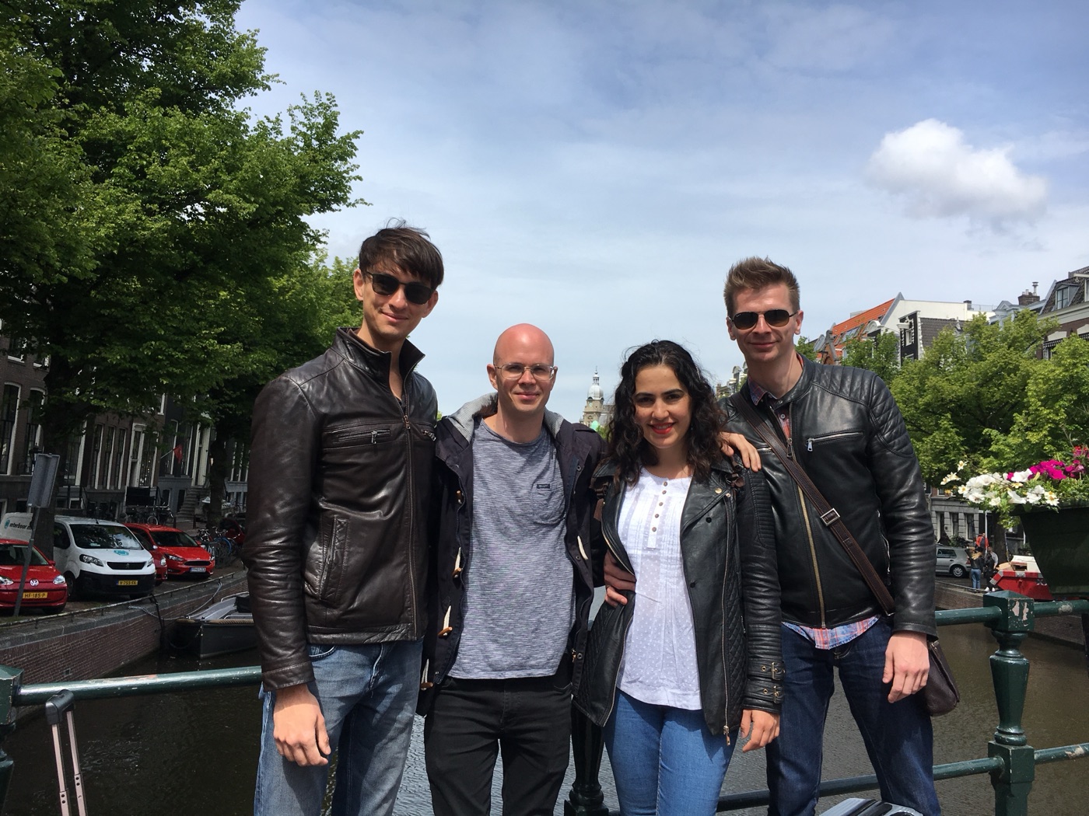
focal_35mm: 29
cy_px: 408
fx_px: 912
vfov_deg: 48.2
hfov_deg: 61.7
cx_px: 544
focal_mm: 4.15
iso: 25
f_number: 2.2
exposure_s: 1/1570
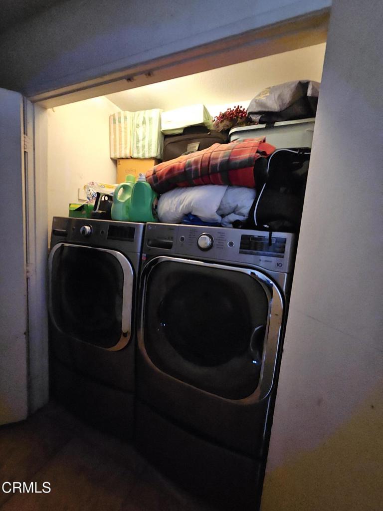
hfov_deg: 89.9
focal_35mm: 13
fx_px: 192
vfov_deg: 106.2
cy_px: 256
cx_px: 192
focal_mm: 2.2
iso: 3200
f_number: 2.2
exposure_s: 1/20
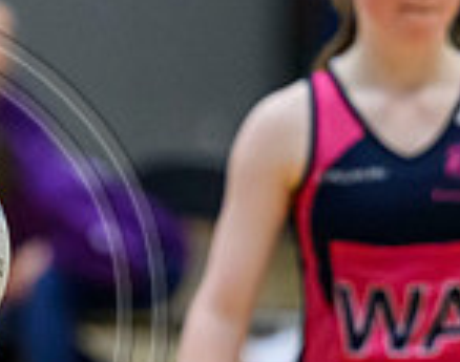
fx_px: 9229
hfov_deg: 2.9
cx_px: -61
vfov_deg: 2.2
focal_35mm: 682
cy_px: 348
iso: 6400
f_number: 3.2
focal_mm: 135
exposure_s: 1/1250
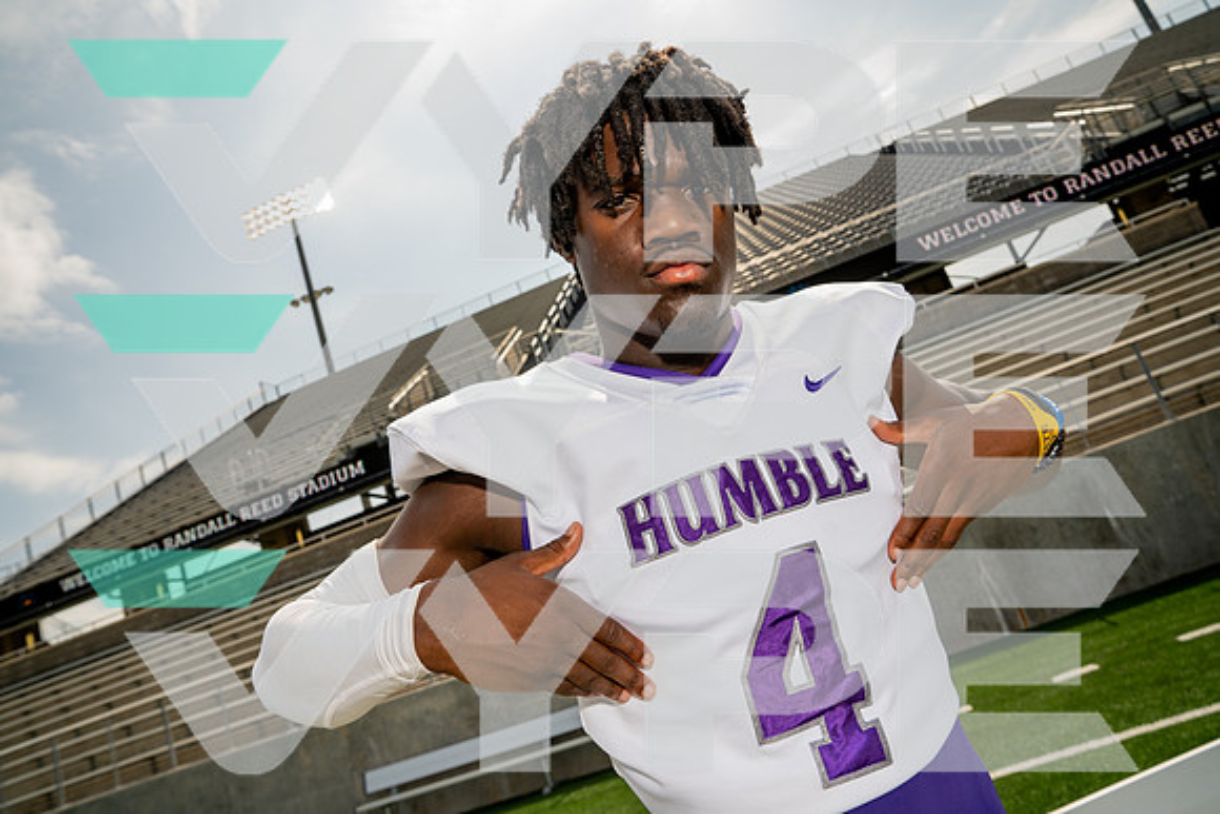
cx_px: 610
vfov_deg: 51.3
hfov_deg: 71.5
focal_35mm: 25
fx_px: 847
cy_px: 407
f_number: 7.1
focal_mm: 25
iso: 100
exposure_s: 1/250
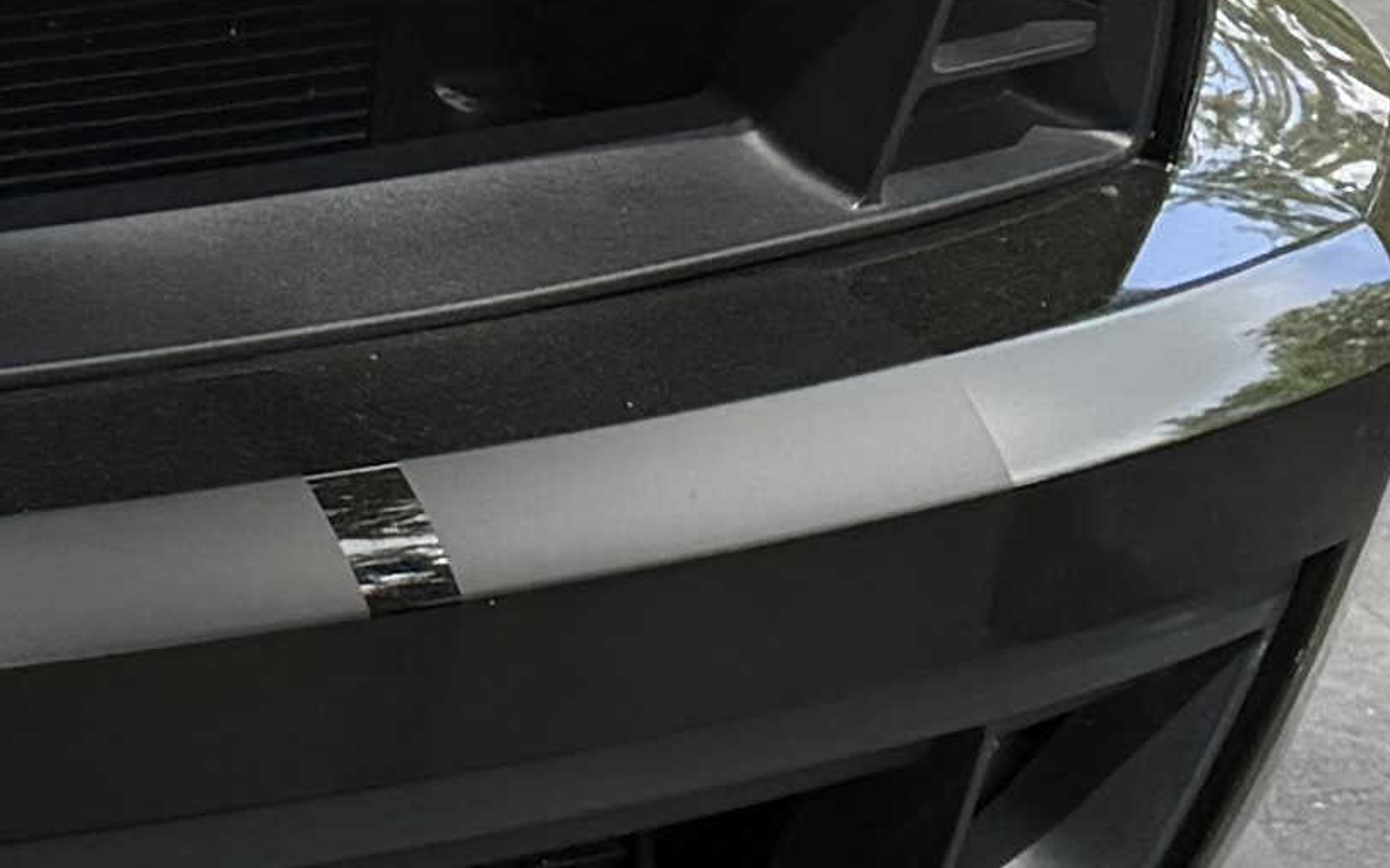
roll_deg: -1.3
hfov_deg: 10.3
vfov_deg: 7.3
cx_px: -1849
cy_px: -12
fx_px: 6779
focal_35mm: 179
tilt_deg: -11.8
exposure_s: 1/555
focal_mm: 6.76
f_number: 1.78
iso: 80
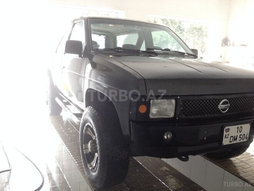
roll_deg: -1.9
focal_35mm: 35
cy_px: 96
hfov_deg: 52.6
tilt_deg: -11.6
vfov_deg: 40.7
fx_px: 257
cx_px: 127
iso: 80
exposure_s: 1/20
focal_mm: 4.28
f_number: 2.4
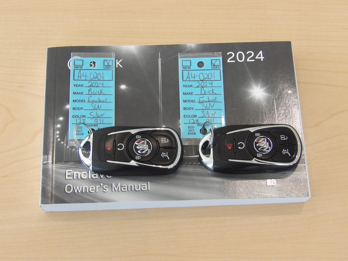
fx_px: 623
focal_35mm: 62
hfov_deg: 31.2
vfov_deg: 23.7
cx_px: 174
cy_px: 130
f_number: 4
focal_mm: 11.1
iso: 101
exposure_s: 1/40
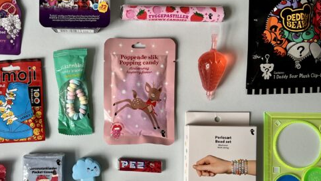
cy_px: 124
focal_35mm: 45
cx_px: 100
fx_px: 383
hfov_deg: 44.6
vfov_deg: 26.4
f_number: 1.5
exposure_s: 1/121
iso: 100
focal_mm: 5.7
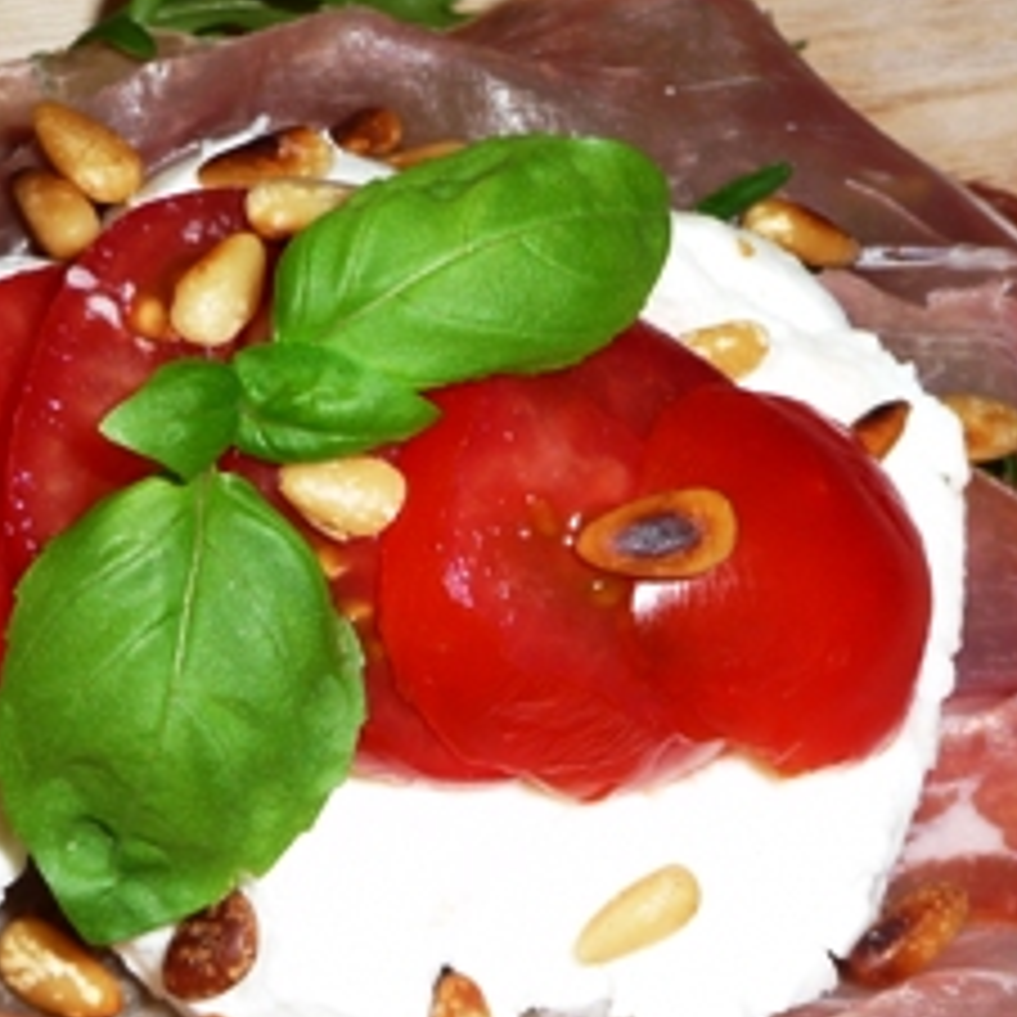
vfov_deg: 20.3
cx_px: 382
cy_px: 670
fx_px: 2825
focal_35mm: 85
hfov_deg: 20.4
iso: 100
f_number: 3.6
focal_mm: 5.6
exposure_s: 1/30
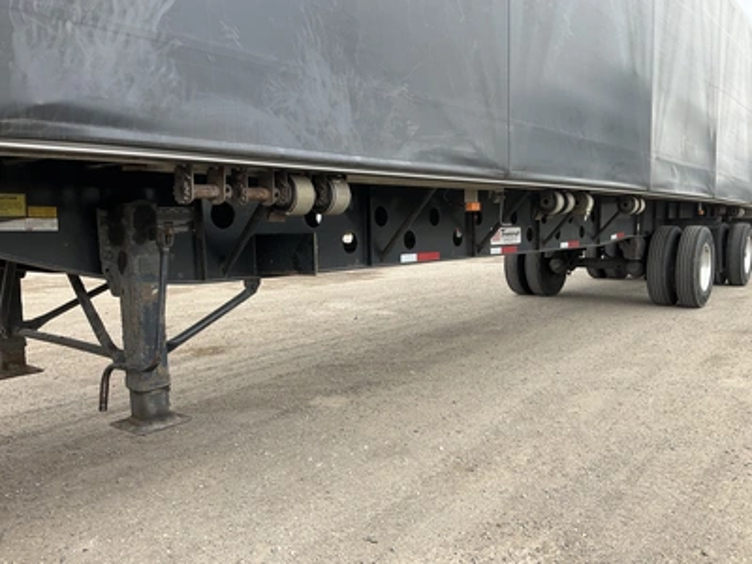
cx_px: 376
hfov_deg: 61.7
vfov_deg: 48.2
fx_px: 630
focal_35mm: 29
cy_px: 282
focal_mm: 3
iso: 16
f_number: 1.8
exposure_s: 1/132
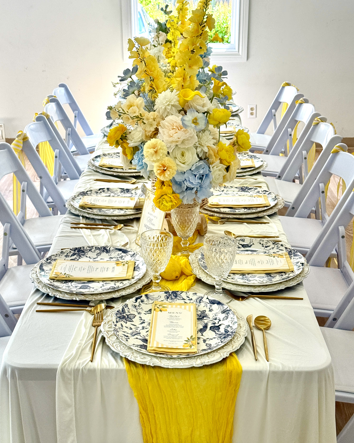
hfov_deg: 29.7
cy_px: 217
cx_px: 174
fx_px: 668
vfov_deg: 36.7
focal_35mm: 51
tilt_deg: -21.0
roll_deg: -0.2
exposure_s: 1/363
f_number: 1.78
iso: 80
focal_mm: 6.76
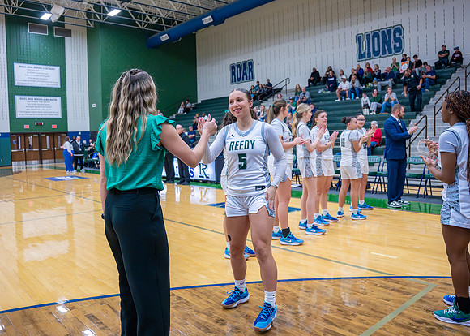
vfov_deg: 47.5
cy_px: 158
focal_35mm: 29
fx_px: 381
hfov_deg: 63.3
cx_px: 230
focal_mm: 24
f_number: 2.8
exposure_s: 1/1000
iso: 4000
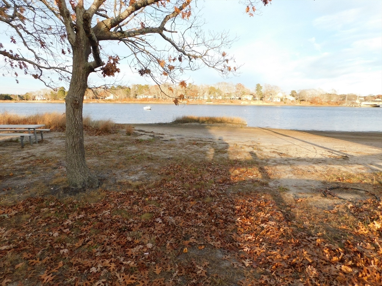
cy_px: 143
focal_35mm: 23
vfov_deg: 58.9
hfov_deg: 73.9
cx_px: 191
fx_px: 254
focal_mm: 4
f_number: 3
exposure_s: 1/400
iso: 125
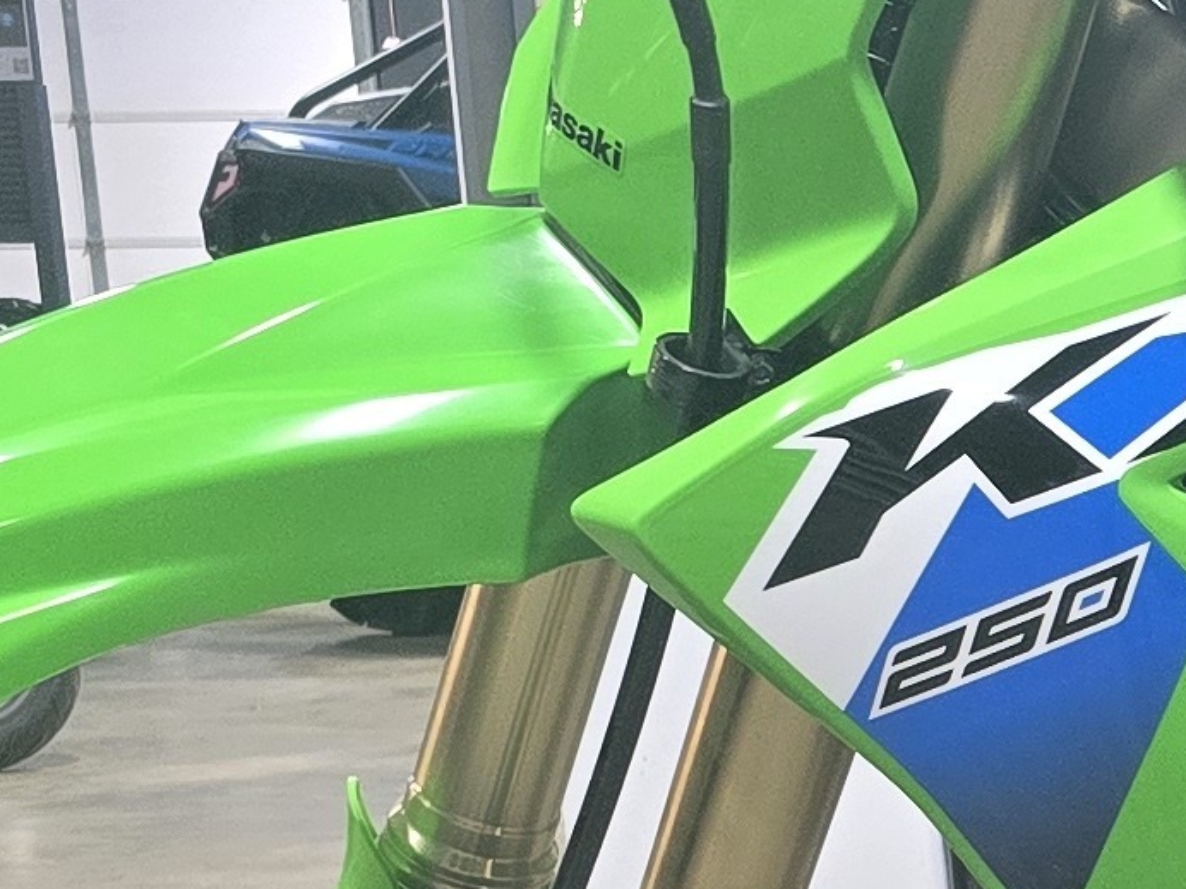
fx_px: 4557
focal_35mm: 133
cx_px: 2300
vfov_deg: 10.9
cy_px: 1151
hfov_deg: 13.0
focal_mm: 6.3
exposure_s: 1/120
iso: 200
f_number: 1.7
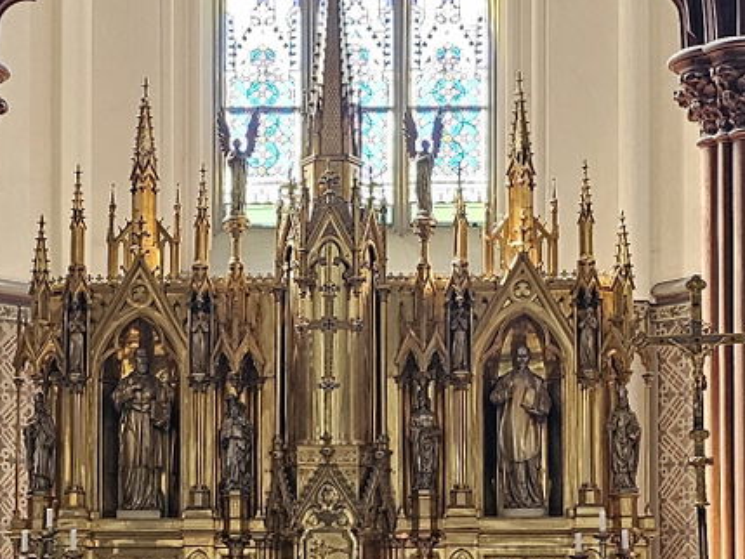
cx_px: 293
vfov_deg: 14.2
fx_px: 2217
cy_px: 542
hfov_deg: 19.0
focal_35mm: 103
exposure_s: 1/30
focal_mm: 6.3
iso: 500
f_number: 1.7
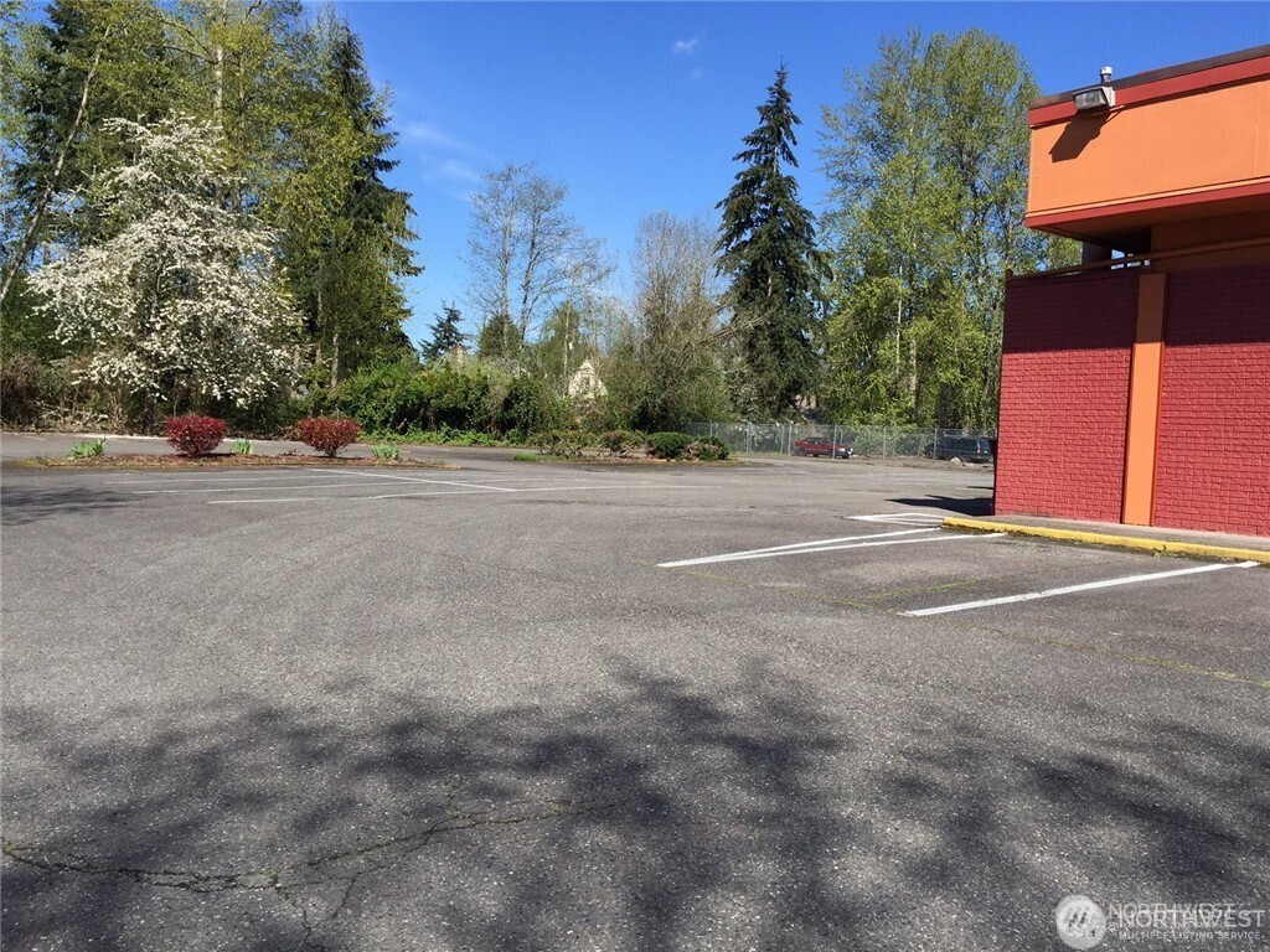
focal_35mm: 29
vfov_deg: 48.2
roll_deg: -3.5
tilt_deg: -1.7
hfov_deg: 61.7
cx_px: 635
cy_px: 476
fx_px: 1064
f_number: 2.2
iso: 32
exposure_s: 1/1582
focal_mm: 4.15
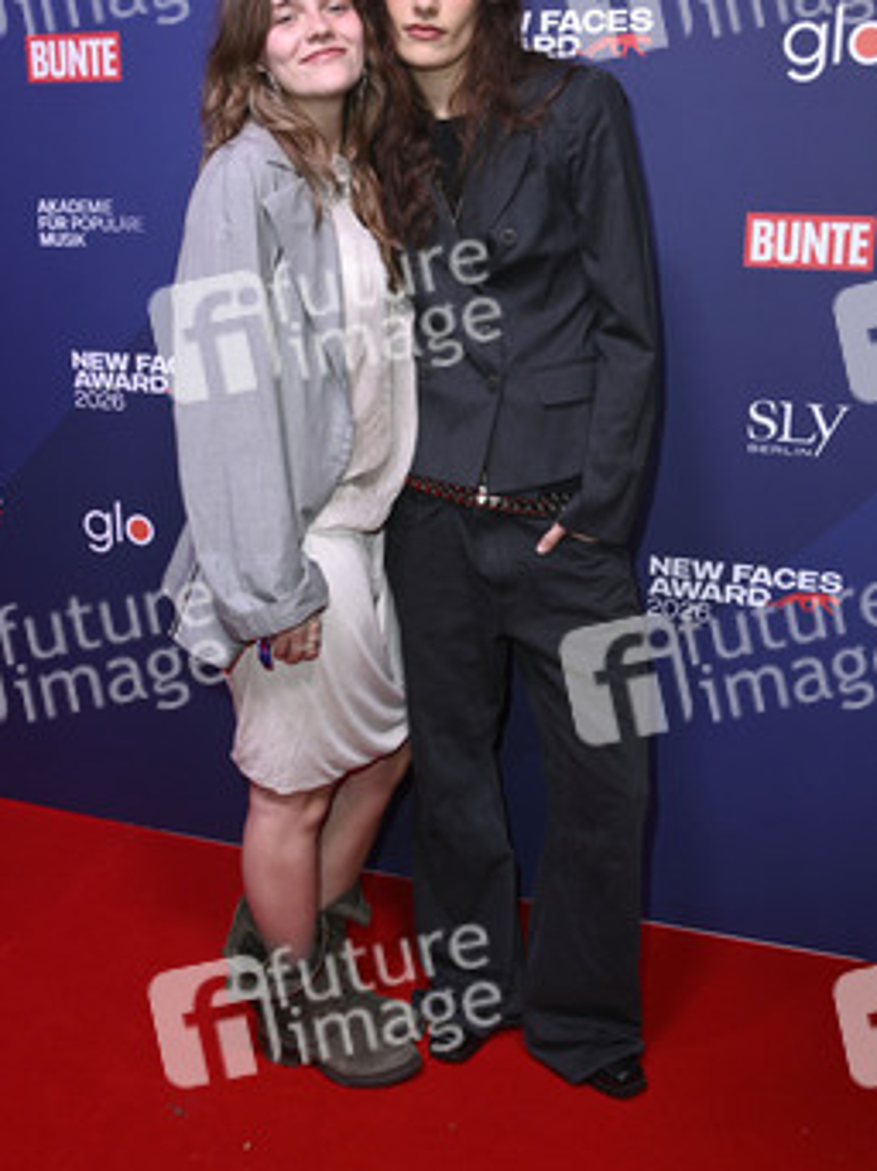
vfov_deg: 51.2
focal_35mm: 36
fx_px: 1218
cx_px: 425
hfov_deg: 39.6
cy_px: 493
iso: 1000
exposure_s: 1/250
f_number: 5.6
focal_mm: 32
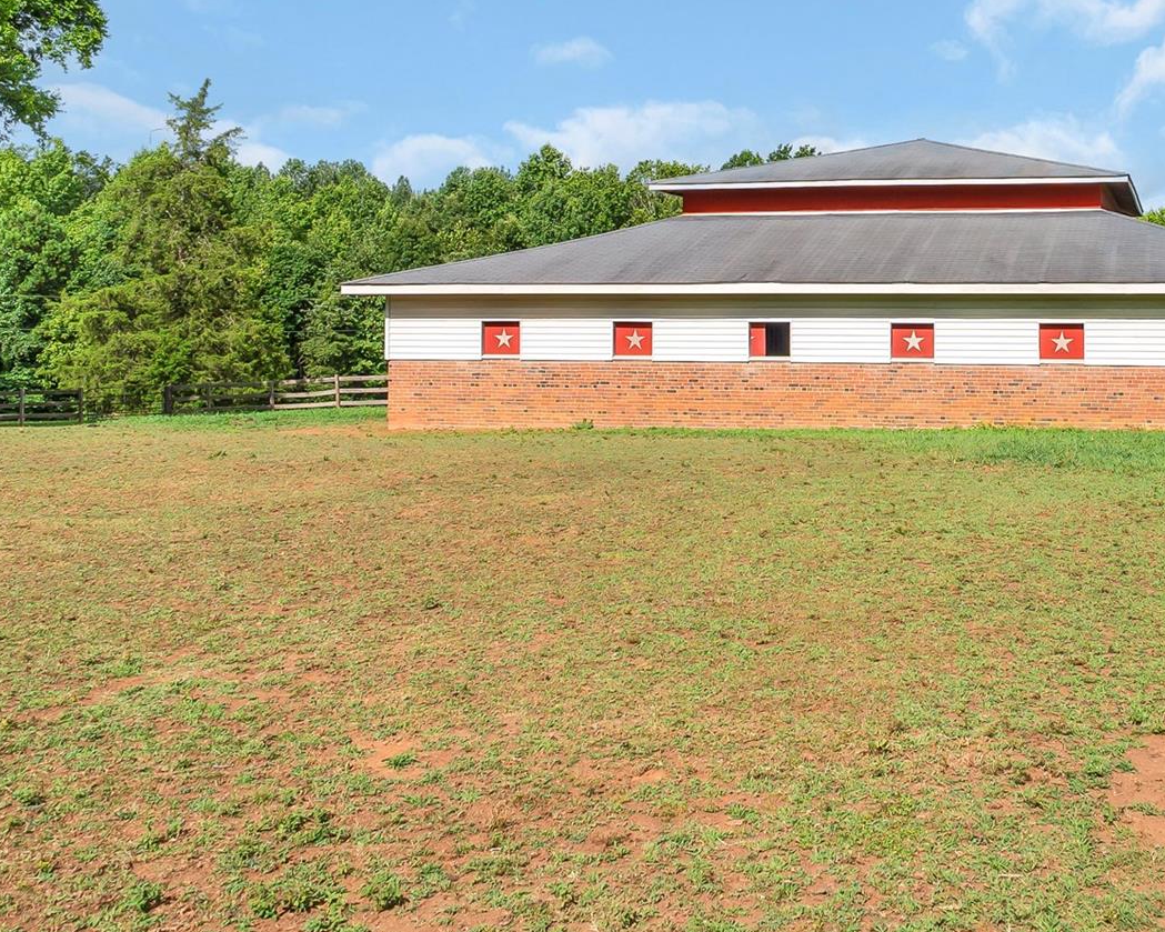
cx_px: 865
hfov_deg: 40.9
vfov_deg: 33.8
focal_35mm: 44
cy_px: 295
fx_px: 1517
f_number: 8
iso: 100
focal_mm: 24
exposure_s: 1/400
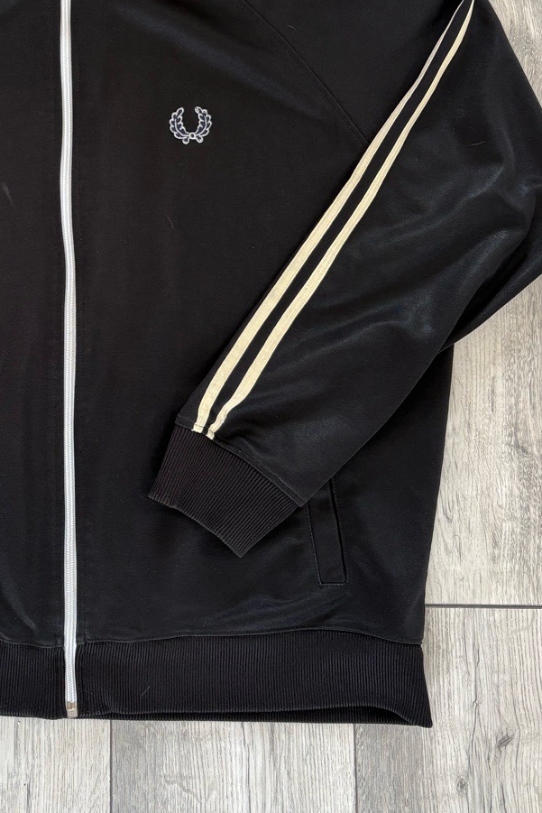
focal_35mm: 48
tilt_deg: -82.3
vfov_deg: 40.2
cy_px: 221
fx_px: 1083
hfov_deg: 27.1
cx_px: 52
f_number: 1.6
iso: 100
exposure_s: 1/100
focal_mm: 5.96
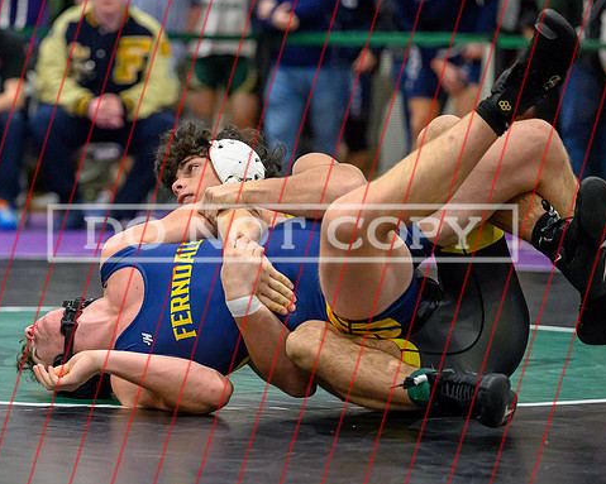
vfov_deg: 8.2
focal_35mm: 188
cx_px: 121
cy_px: 229
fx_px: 3371
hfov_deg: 10.2
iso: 8000
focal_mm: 110
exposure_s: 1/800
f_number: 2.8
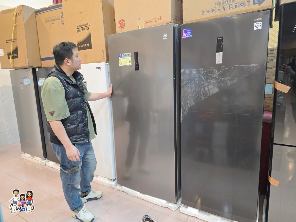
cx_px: 148
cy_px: 111
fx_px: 197
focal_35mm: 23
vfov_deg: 58.9
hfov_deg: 73.9
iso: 640
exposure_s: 1/60
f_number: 1.7
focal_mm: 6.3
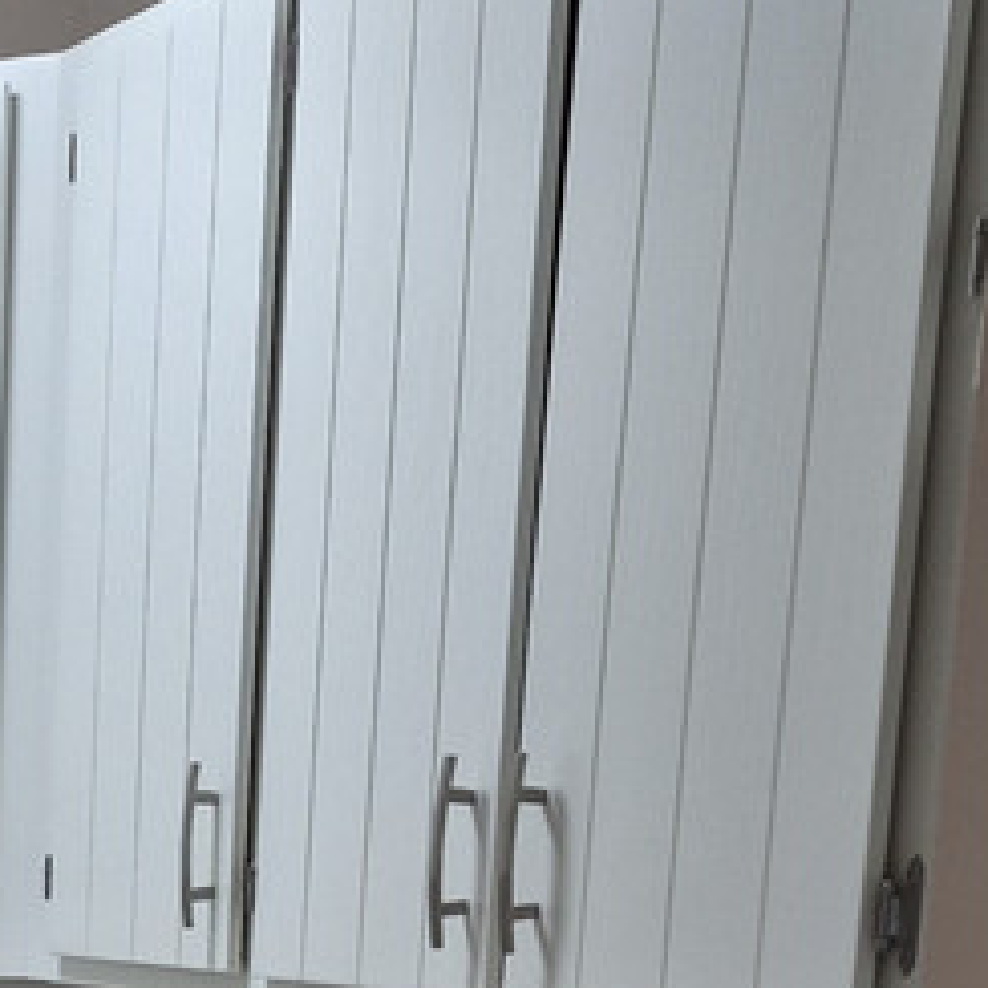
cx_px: -490
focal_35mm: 96
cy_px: 1599
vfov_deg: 16.1
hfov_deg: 16.5
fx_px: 3100
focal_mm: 5.4
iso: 125
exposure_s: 1/120
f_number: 1.8
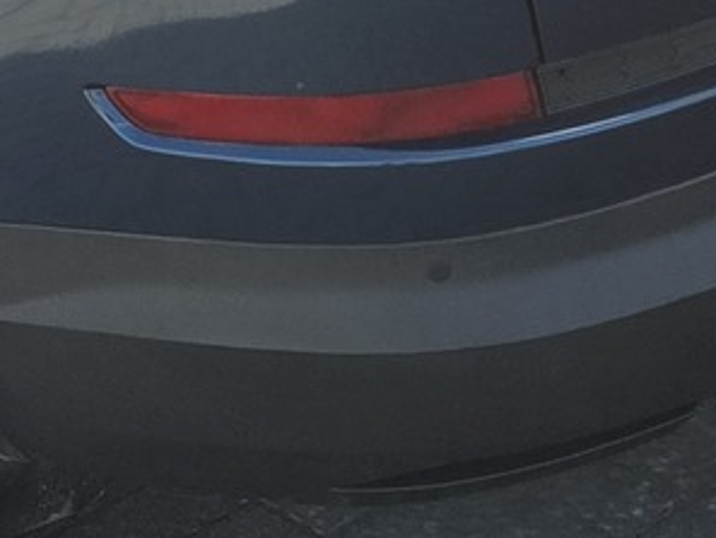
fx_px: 2566
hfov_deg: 15.7
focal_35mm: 124
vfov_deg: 11.3
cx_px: 96
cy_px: -364
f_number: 1.8
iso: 80
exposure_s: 1/2314
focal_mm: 5.4
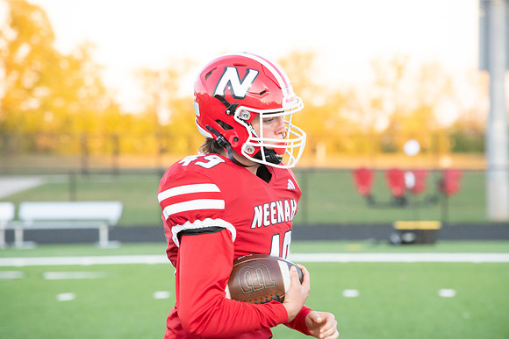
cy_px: 170
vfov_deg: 4.6
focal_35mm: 300
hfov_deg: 6.9
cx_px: 254
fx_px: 4242
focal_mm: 300
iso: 8000
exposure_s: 1/500
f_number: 9
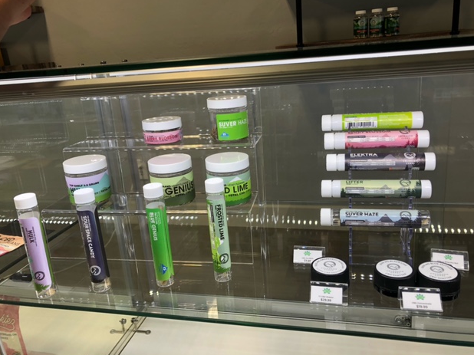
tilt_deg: -17.9
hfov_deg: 61.7
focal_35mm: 29
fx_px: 397
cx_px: 242
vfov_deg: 48.2
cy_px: 175
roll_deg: +2.8
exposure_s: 1/120
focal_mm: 3.99
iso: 40
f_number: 1.8
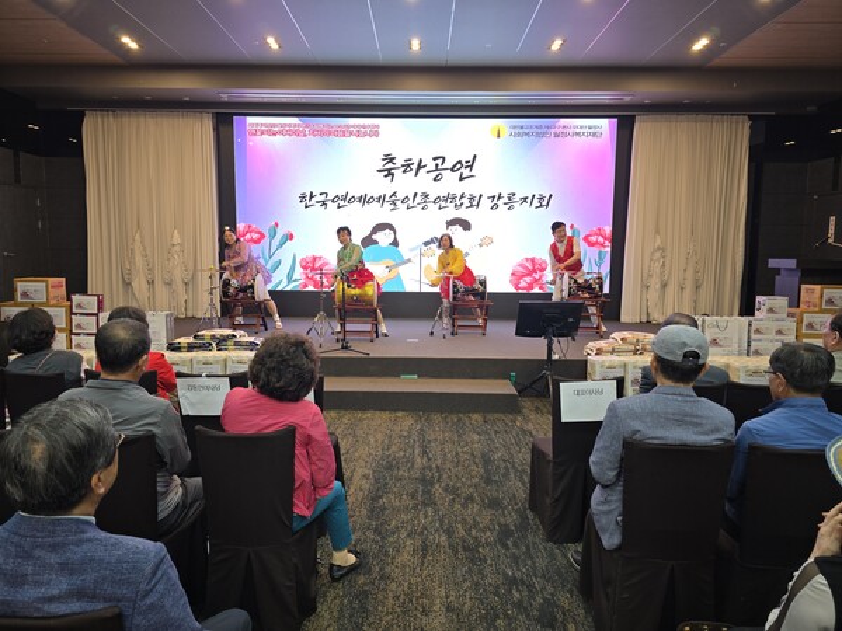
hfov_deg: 73.9
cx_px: 421
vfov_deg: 58.9
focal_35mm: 23
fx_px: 559
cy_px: 316
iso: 80
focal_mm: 6.3
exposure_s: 1/60
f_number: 1.7
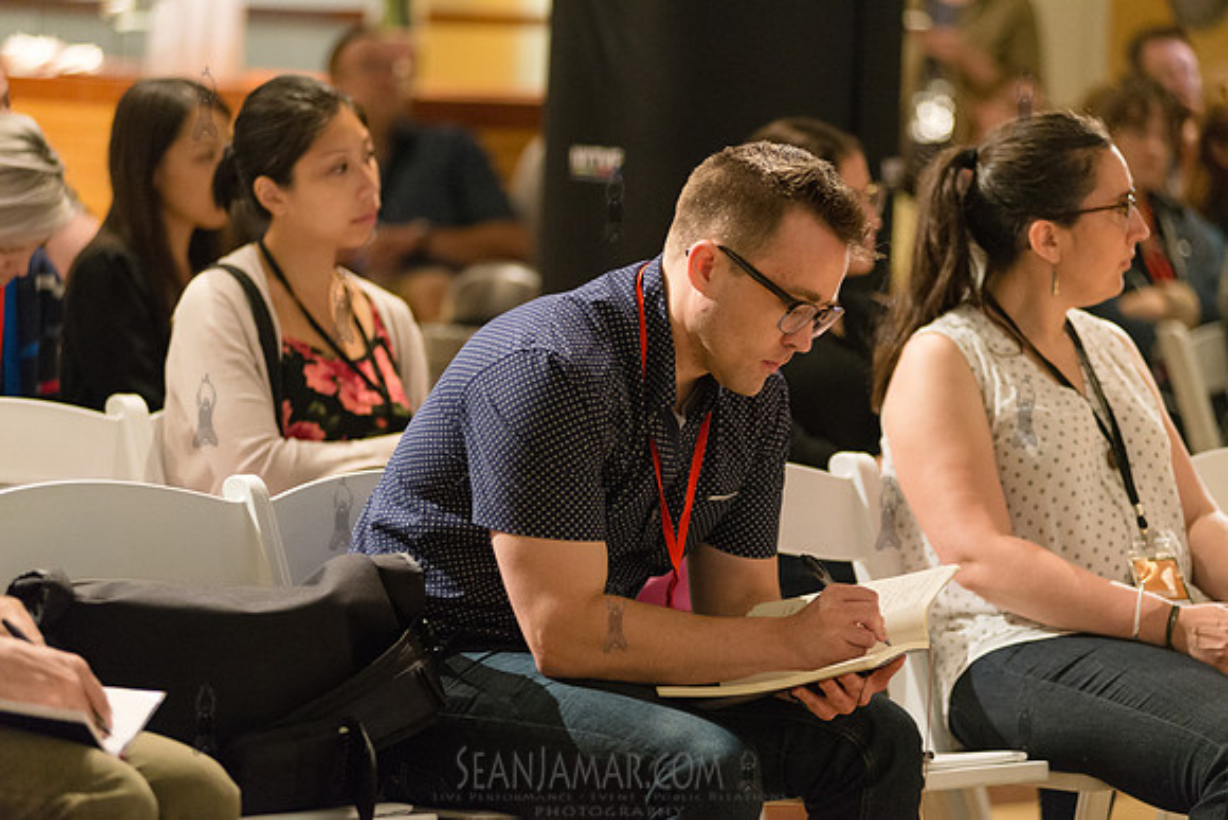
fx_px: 4265
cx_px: 614
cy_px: 410
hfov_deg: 16.4
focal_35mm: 125
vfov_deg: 11.0
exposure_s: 1/200
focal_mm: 125
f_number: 2.8
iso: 4000
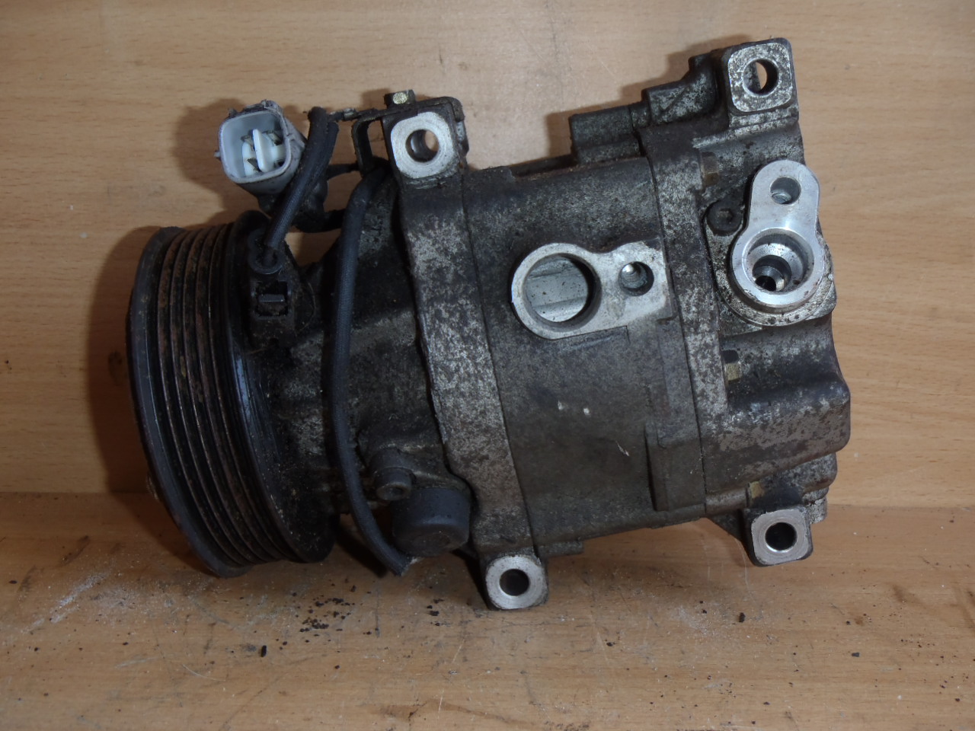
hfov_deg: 49.0
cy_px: 366
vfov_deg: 37.7
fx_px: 1070
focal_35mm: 38
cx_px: 488
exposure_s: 1/40
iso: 100
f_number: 4.6
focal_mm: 6.83
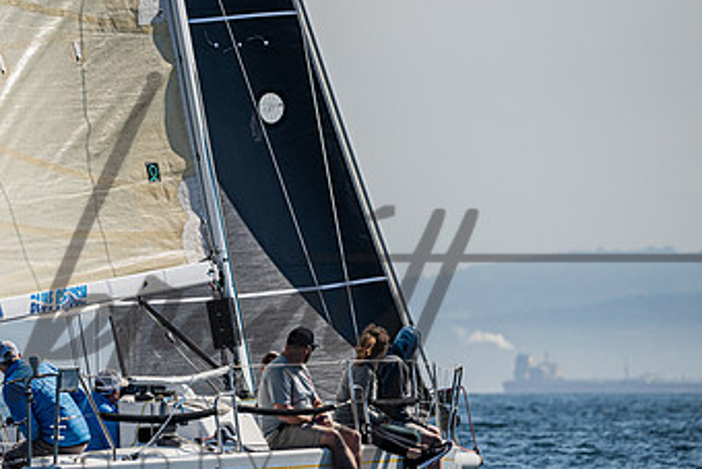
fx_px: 8993
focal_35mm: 461
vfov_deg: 3.0
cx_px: 116
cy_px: 273
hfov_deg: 4.5
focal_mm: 220
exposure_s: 1/6400
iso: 400
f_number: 5
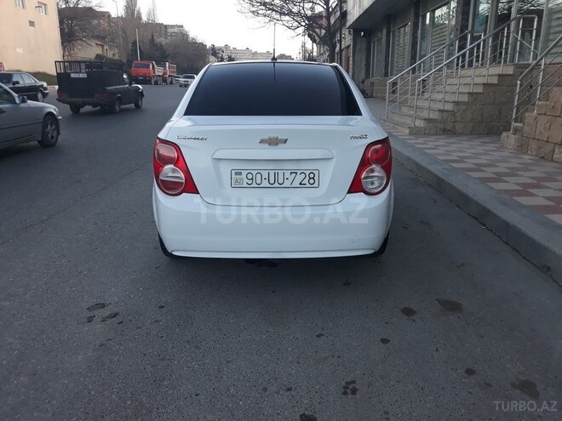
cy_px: 210
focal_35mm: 27
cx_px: 281
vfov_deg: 51.4
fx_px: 438
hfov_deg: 65.3
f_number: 1.7
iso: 40
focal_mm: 3.71
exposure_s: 1/152
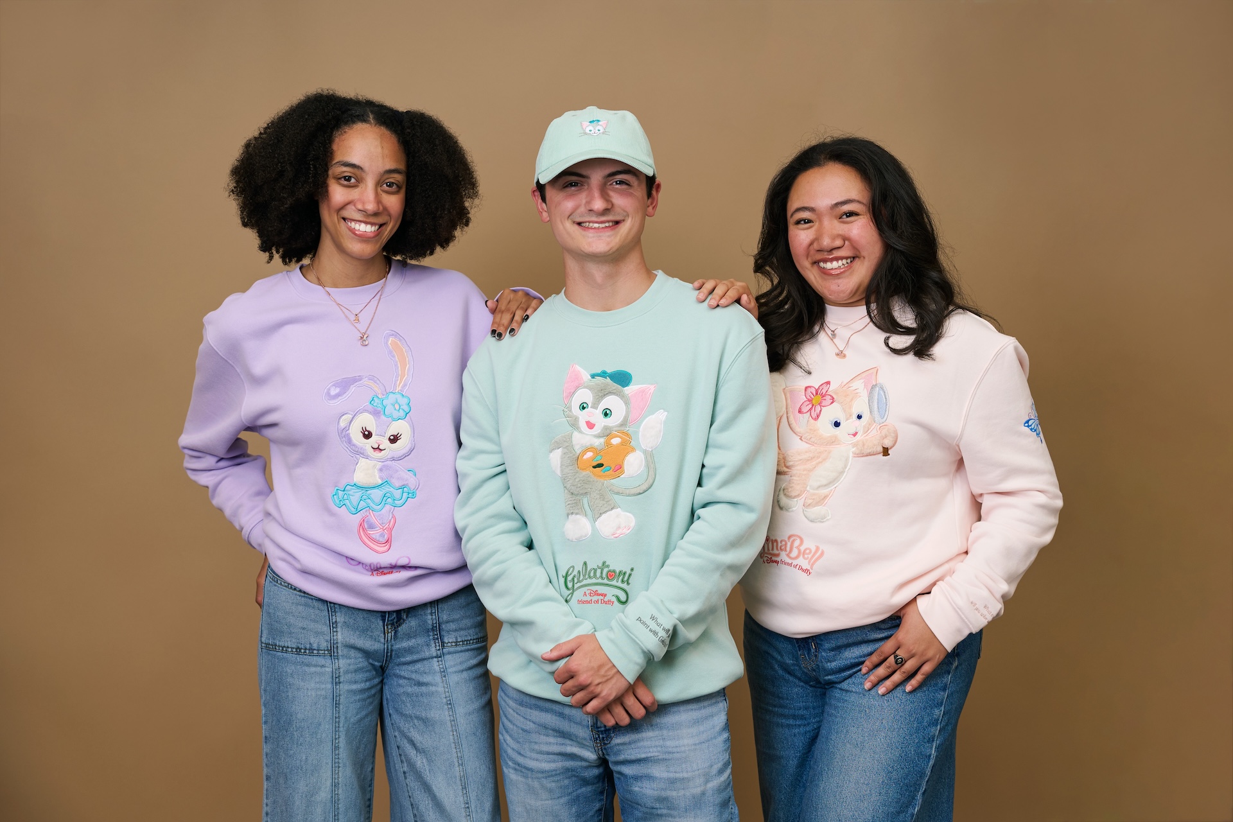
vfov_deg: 26.0
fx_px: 1781
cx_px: 616
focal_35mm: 52
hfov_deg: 38.2
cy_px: 411
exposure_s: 1/125
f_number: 4
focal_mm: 52
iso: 200
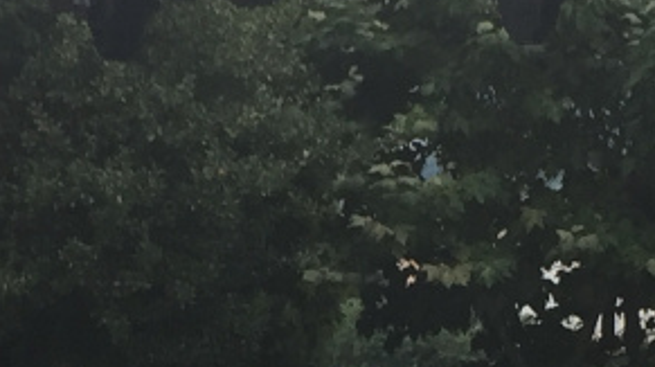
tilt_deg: -10.8
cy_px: 599
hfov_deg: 12.4
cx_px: 214
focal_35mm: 174
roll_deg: +2.8
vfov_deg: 6.8
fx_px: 3019
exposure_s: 1/100
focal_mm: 4.15
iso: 40
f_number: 2.2
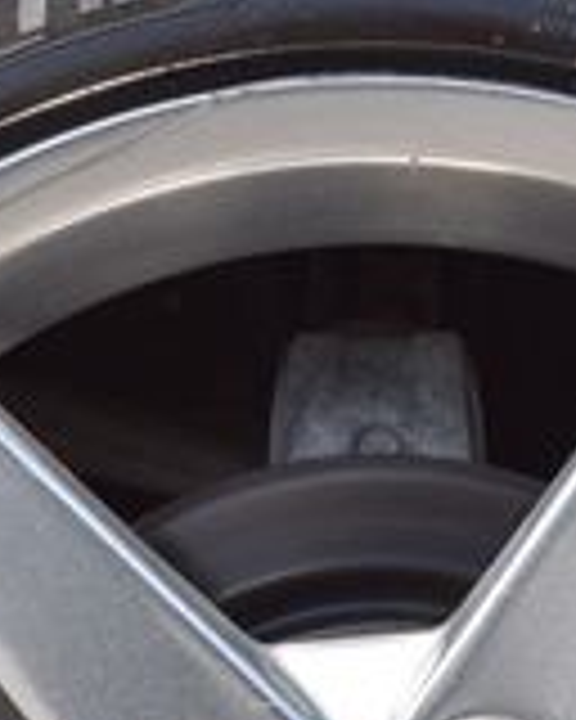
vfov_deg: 13.4
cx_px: 432
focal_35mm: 141
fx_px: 3002
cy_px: 810
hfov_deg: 10.9
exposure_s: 1/400
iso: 200
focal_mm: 25
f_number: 7.1
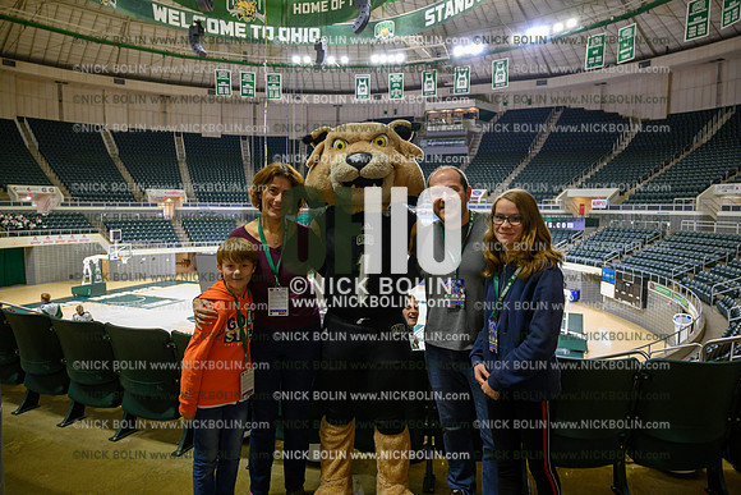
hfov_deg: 73.7
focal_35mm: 24
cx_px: 370
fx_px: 494
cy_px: 248
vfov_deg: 53.2
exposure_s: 1/50
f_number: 4
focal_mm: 24
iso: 2000
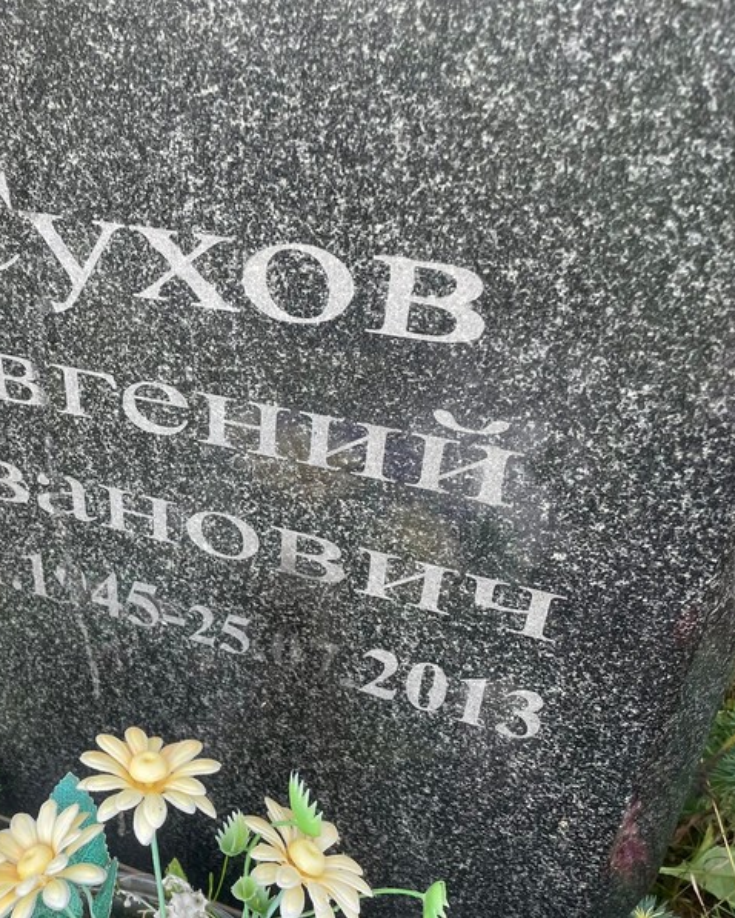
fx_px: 924
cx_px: 140
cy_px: 458
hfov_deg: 41.4
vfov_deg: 52.8
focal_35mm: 34
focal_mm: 4.2
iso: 32
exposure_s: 1/425
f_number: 1.6
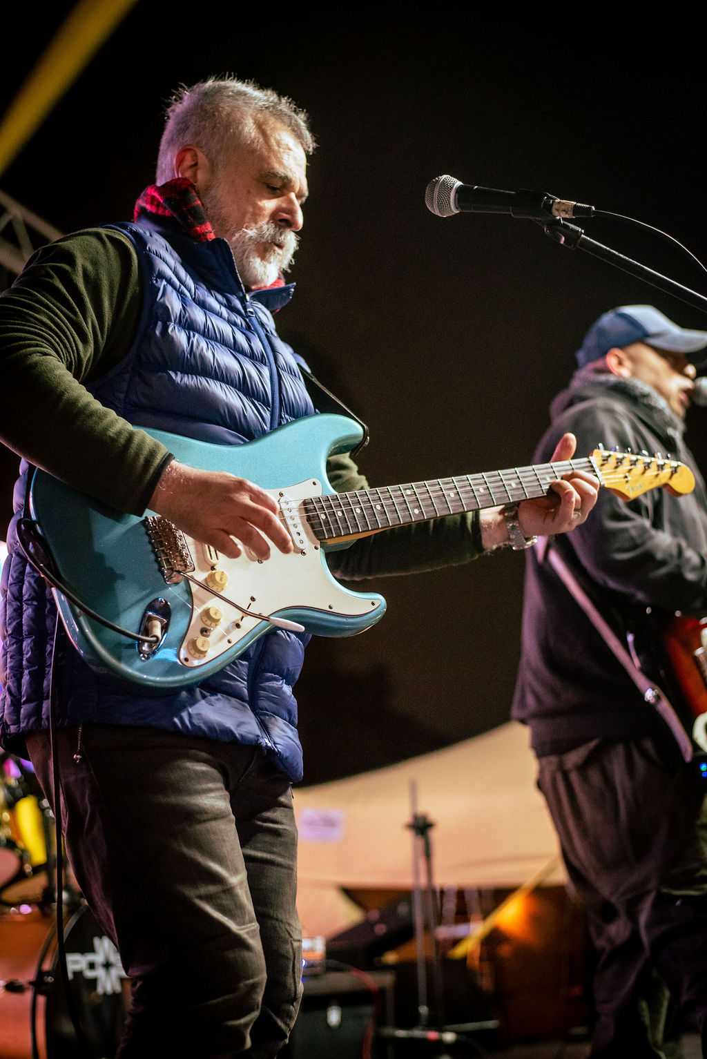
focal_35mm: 50
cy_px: 530
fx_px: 1471
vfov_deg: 39.6
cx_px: 354
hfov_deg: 27.0
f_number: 2.5
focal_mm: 50
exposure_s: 1/200
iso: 2000
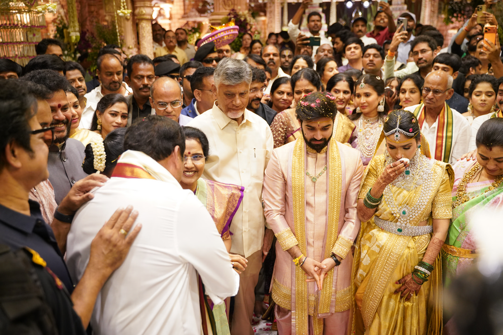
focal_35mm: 33
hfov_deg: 57.2
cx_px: 252
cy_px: 168
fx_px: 461
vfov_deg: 40.0
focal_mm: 33
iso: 2000
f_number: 2.8
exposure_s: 1/160
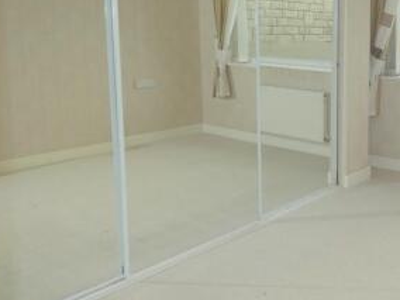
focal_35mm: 41
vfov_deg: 34.7
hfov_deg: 40.4
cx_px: 395
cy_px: 89
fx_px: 474
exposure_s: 1/60
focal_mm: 3.6
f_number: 2.8
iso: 80
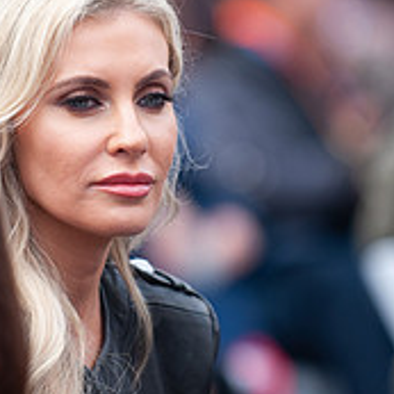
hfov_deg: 3.1
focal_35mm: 569
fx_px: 7327
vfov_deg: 3.1
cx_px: 116
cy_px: 155
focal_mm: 200
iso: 500
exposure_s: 1/1250
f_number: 2.8
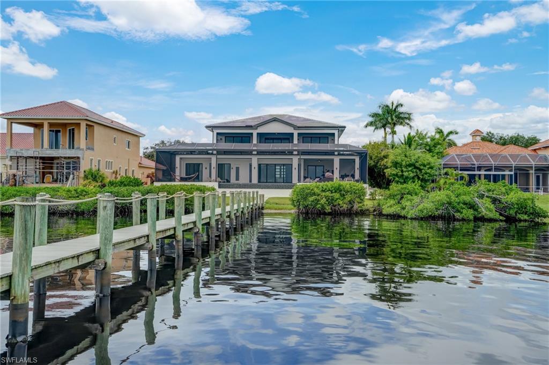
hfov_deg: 54.5
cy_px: 182
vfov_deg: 37.8
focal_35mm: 35
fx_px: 533
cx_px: 274
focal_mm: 35
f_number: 9
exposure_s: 1/800
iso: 400
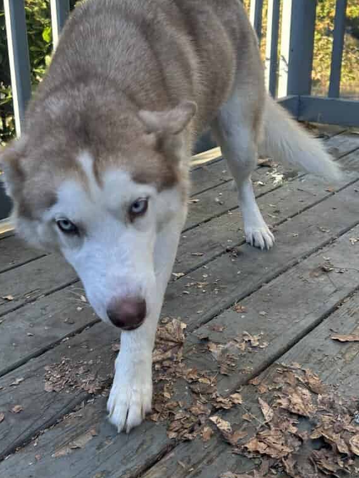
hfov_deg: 32.9
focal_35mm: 44
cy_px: 232
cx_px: 167
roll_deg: +1.3
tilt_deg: -23.0
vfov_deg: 42.9
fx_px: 608
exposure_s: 1/309
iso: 50
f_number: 1.5
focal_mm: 5.7
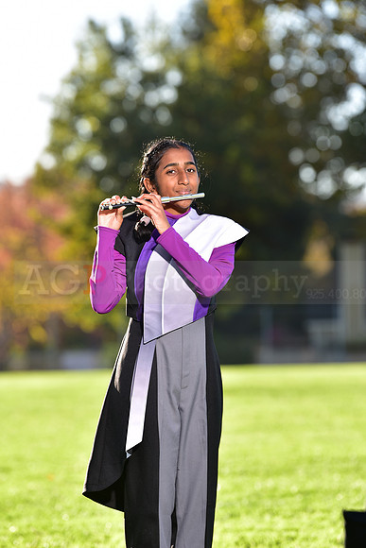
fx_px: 3048
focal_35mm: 200
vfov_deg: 10.3
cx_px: 183
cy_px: 274
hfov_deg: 6.9
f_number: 4.5
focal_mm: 200
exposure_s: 1/200
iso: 80
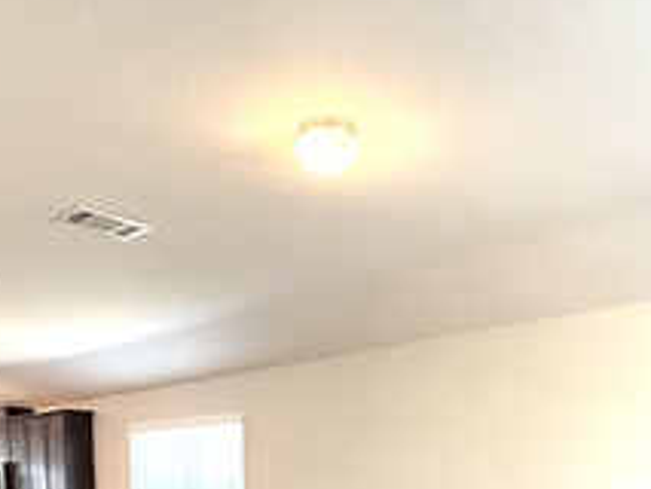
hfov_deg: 44.7
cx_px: 367
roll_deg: +0.4
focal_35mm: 42
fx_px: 790
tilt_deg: -6.4
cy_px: 587
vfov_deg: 29.5
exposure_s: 1/120
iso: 500
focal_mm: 2.22
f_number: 2.2
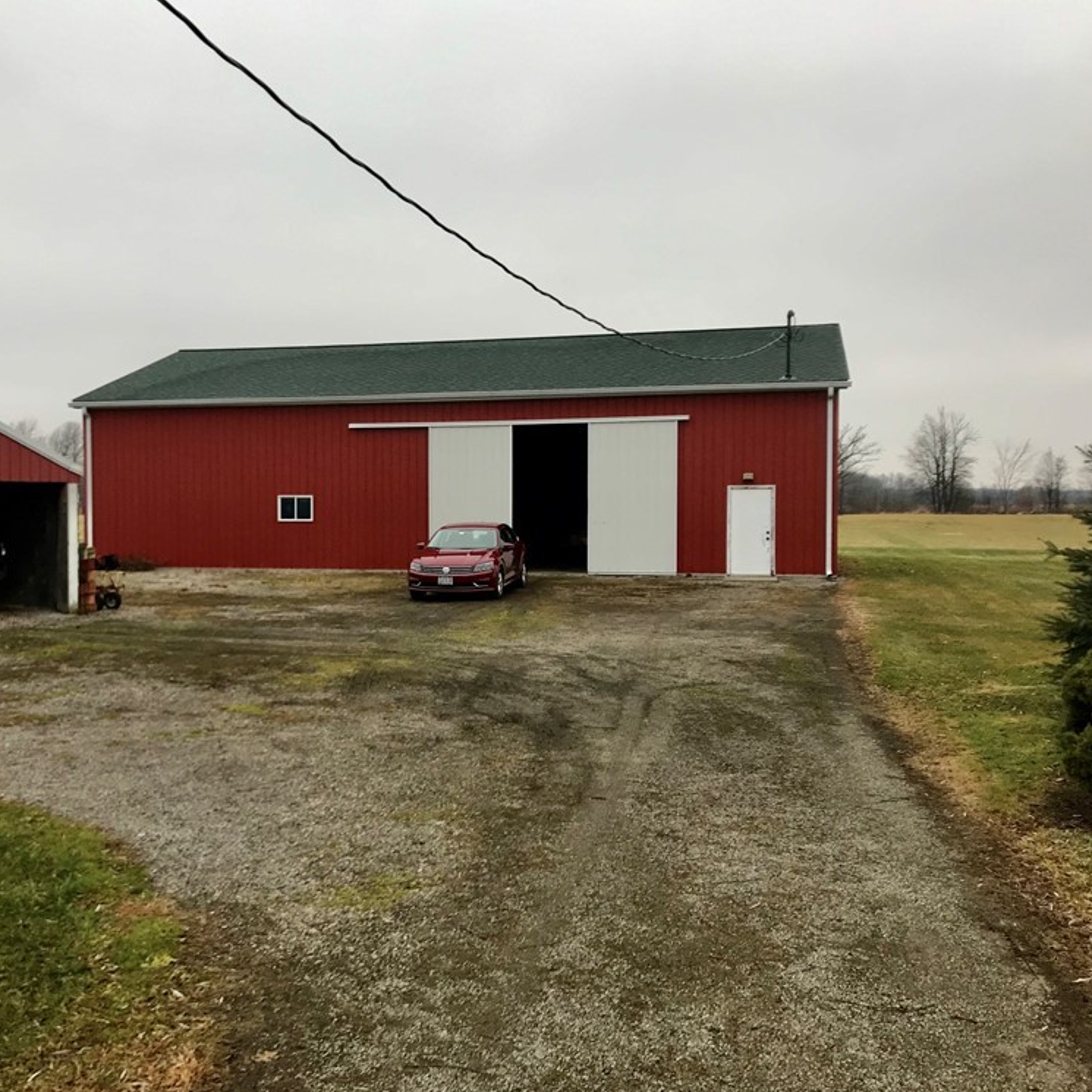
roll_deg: -1.4
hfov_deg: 48.2
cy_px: 551
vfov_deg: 48.4
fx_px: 1213
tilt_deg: +1.3
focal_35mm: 34
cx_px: 450
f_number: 1.8
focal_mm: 3.99
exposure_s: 1/120
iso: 40
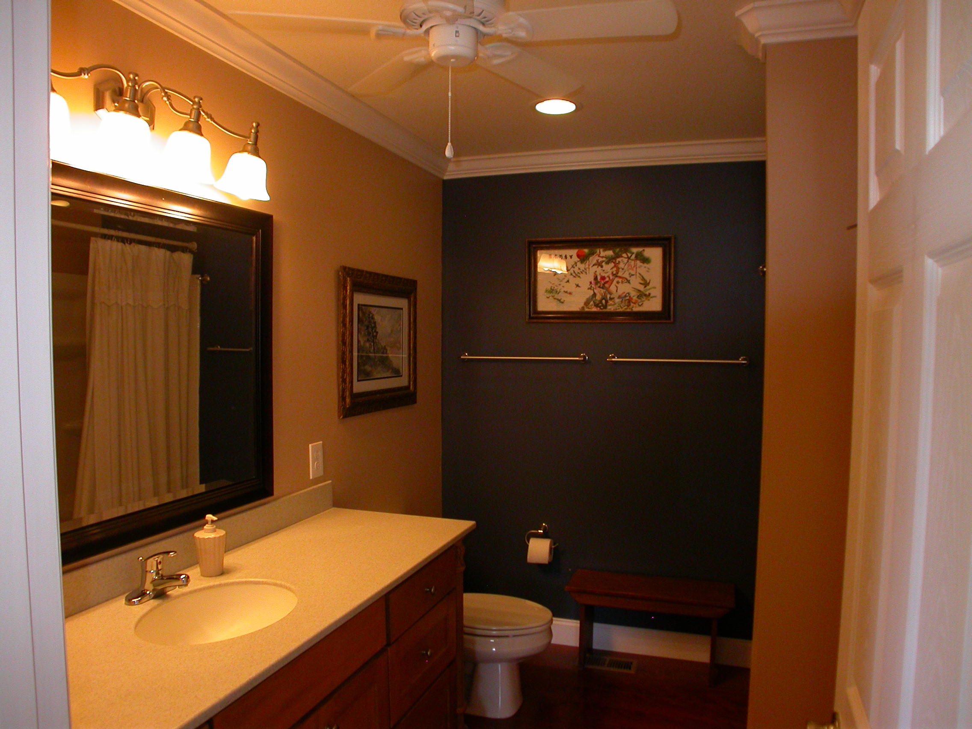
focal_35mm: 38
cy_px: 364
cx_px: 486
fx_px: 1067
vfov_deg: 37.7
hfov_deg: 49.0
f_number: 2.6
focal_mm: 7.85
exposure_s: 1/60
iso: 200
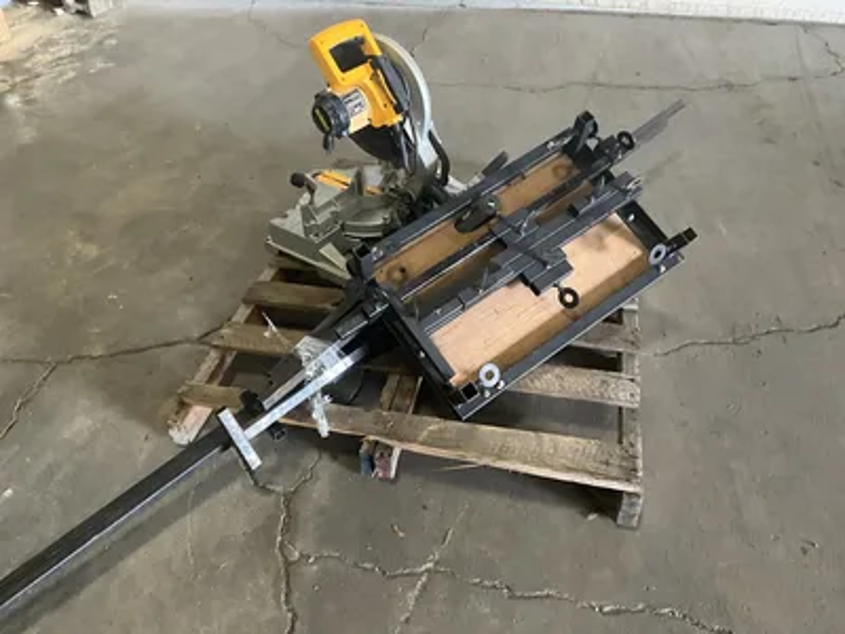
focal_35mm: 29
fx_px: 708
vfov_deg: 48.2
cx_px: 422
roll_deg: -0.2
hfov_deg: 61.7
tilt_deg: -39.1
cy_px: 317
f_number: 1.8
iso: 320
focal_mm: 3
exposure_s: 1/60
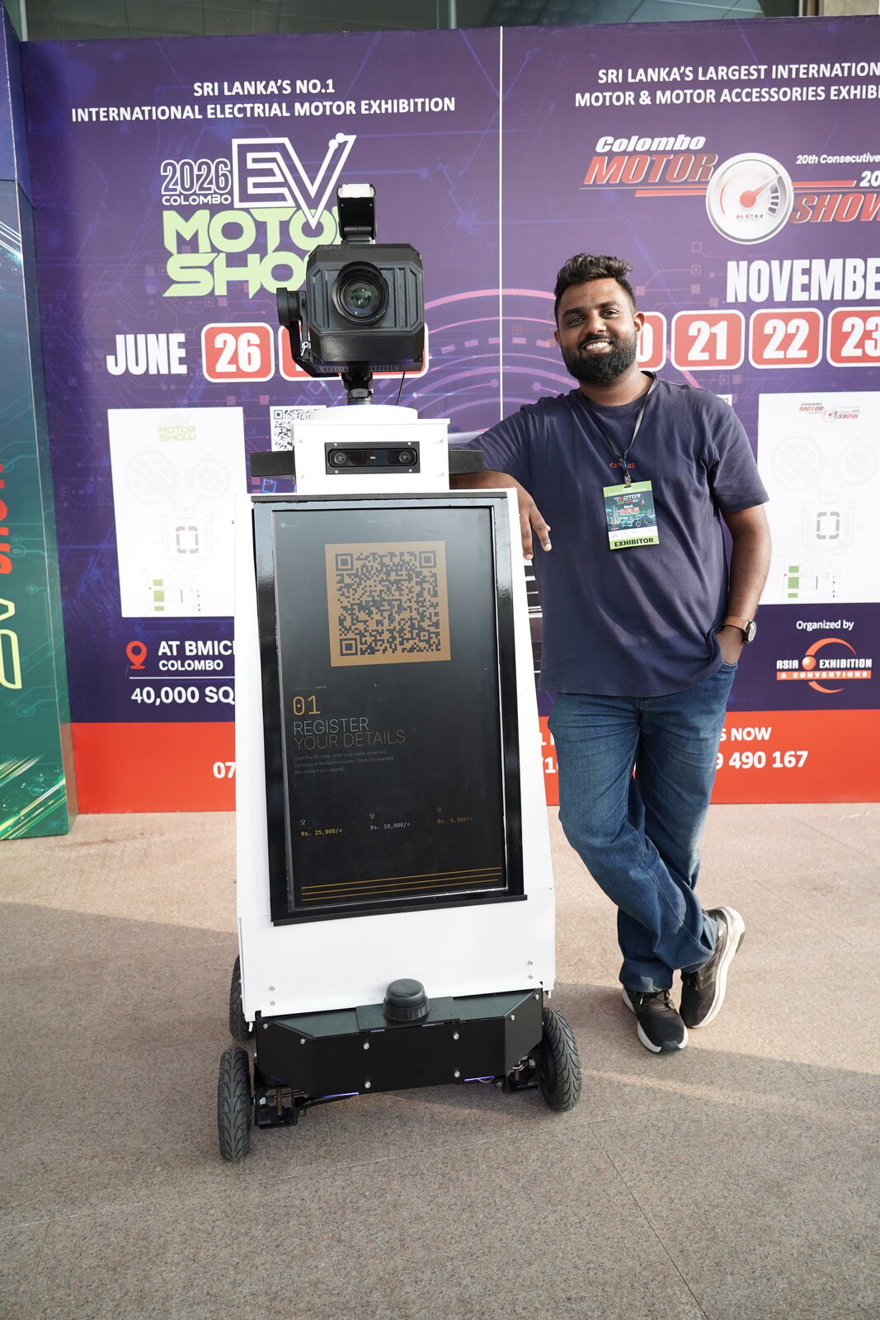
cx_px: 440
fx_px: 880
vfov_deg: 73.7
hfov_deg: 53.1
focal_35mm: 24
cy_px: 660
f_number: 4
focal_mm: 24
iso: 500
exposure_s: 1/250
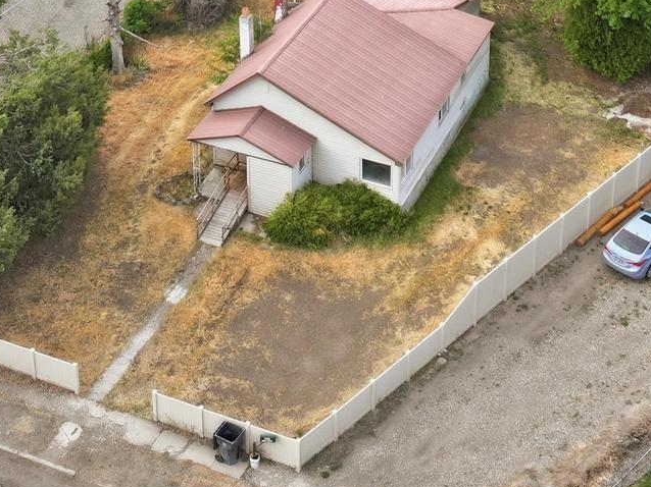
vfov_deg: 17.7
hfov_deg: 25.3
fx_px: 1448
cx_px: 336
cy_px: -168
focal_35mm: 77
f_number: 2.8
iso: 160
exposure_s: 1/800
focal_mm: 12.3
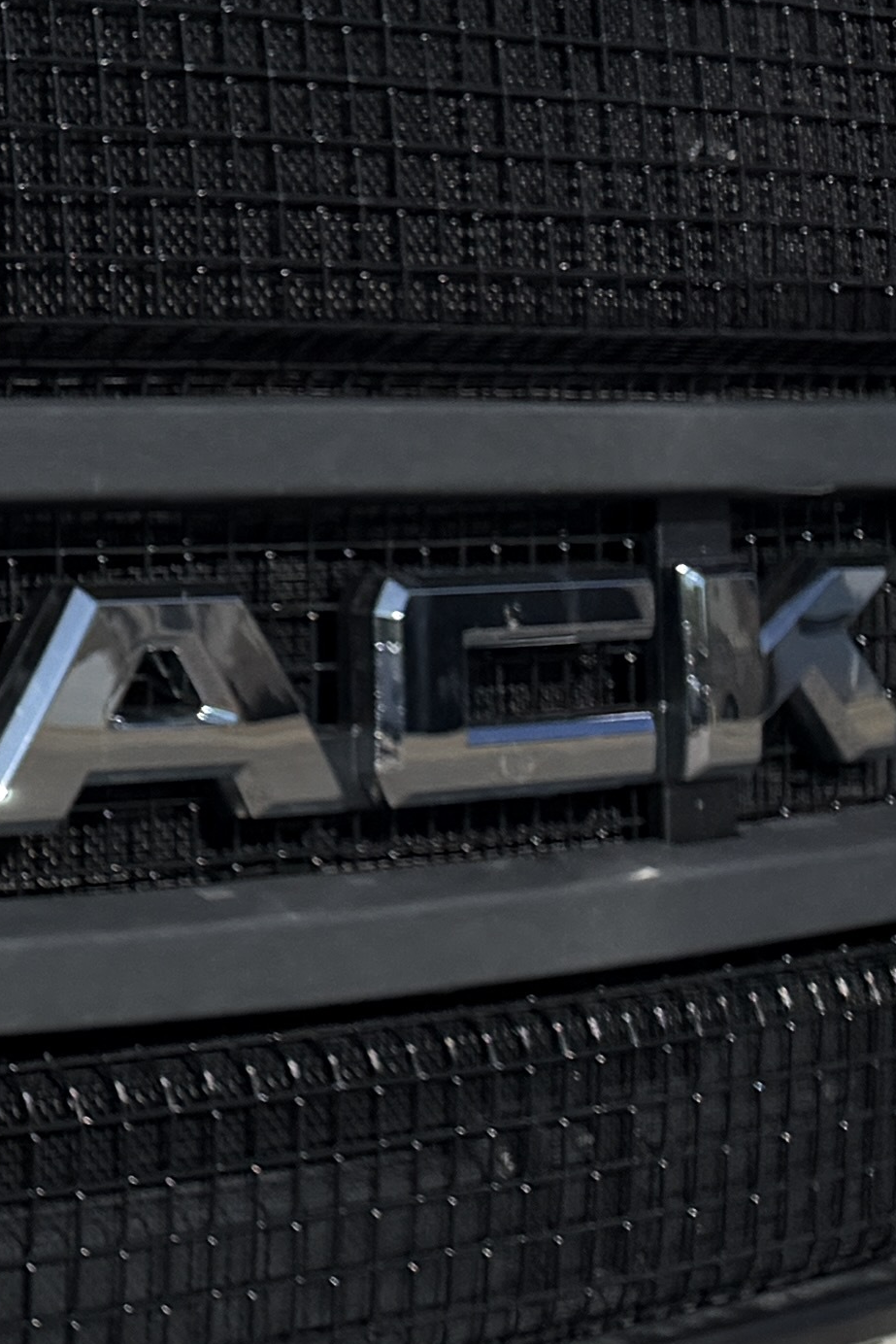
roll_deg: -1.5
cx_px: -1339
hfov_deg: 11.0
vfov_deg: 19.8
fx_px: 3844
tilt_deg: -3.1
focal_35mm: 103
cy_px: 454
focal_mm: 6.76
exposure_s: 1/17544
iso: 100
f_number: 1.78
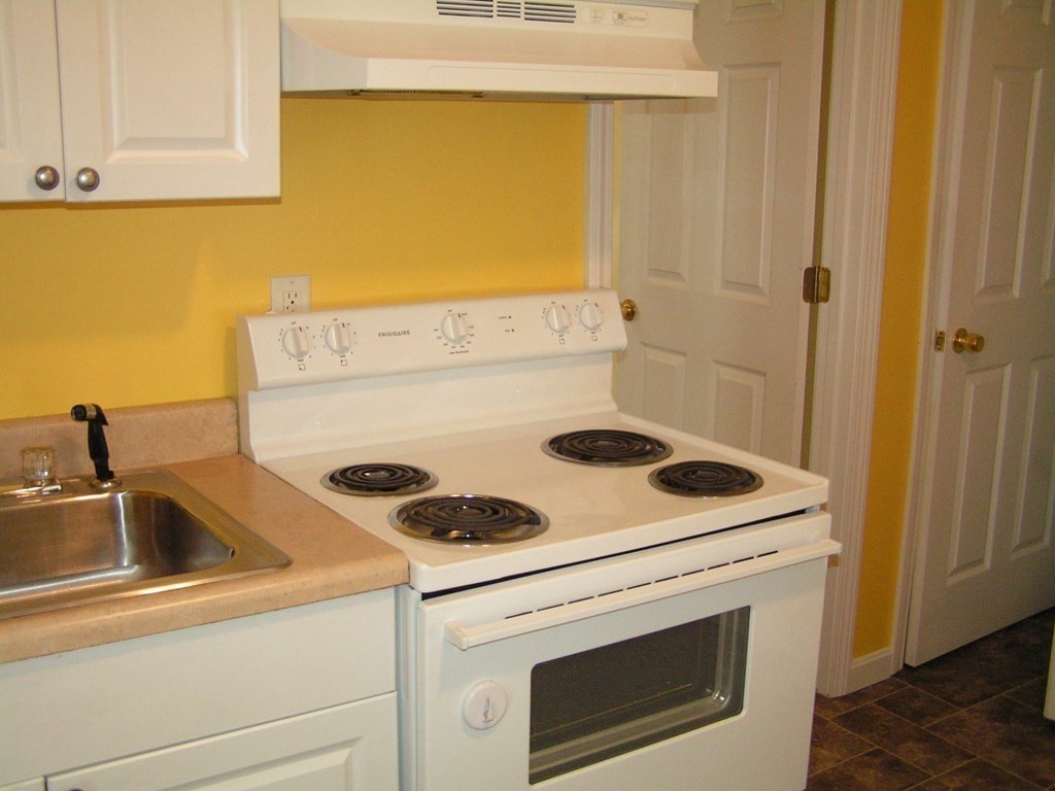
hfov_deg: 49.0
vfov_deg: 37.7
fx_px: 1158
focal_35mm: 38
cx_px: 528
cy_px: 396
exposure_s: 1/40
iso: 200
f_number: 2.8
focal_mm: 6.3
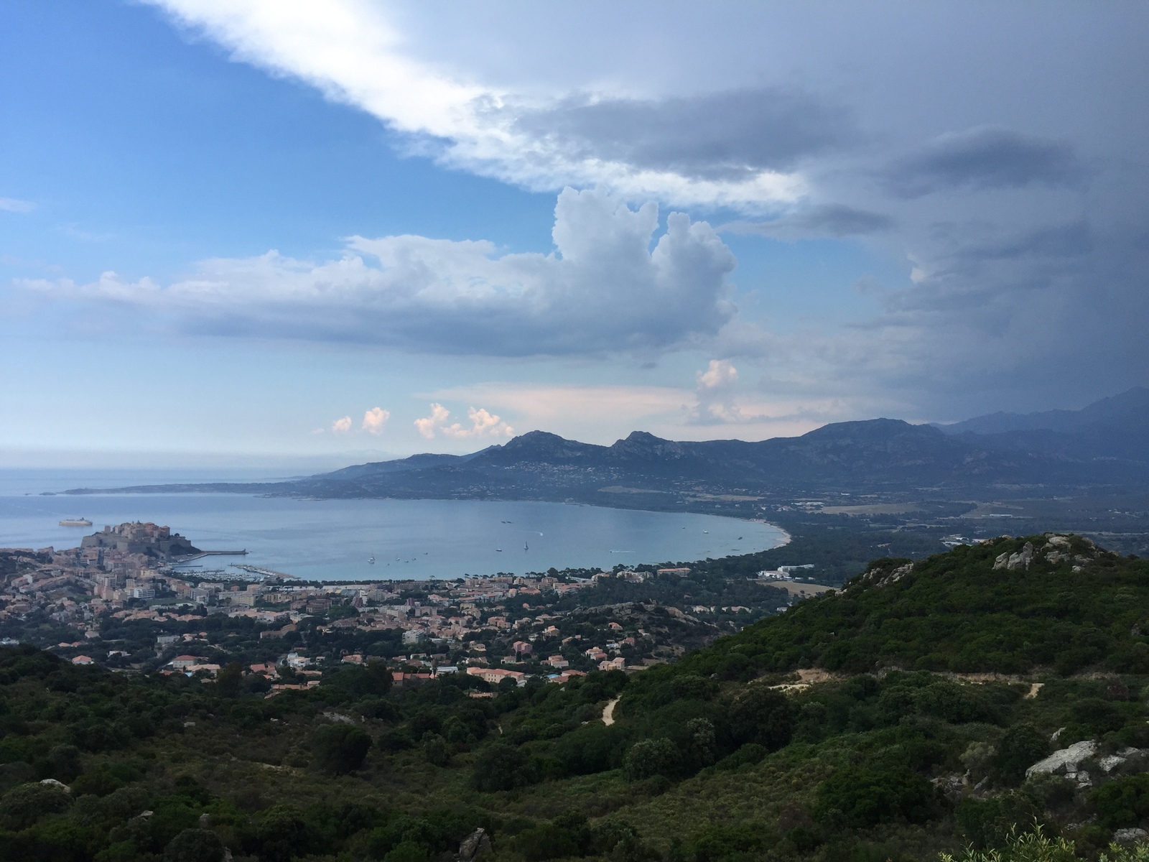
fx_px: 963
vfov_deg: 48.2
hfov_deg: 61.7
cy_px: 431
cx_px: 574
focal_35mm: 29
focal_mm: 4.15
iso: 32
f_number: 2.2
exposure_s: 1/898
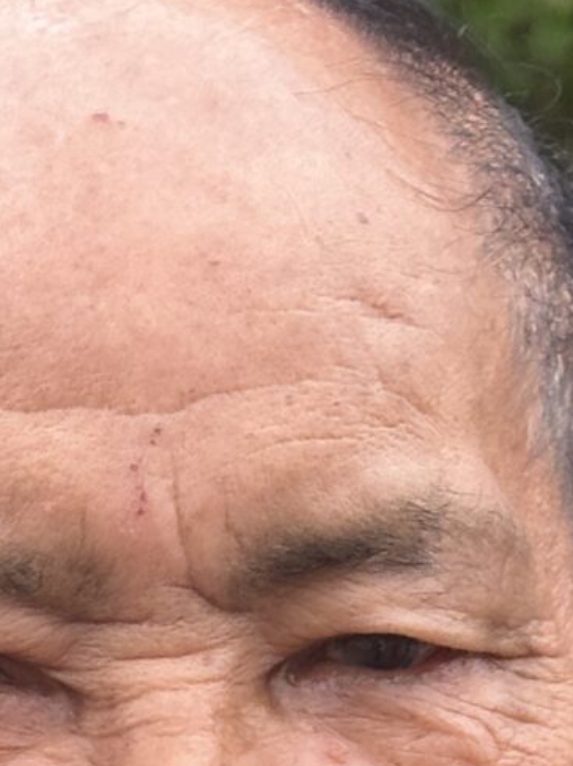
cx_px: 148
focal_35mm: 253
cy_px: 965
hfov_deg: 5.9
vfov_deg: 7.7
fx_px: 5589
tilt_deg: -5.1
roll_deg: -0.2
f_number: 1.78
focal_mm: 6.86
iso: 64
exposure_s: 1/729
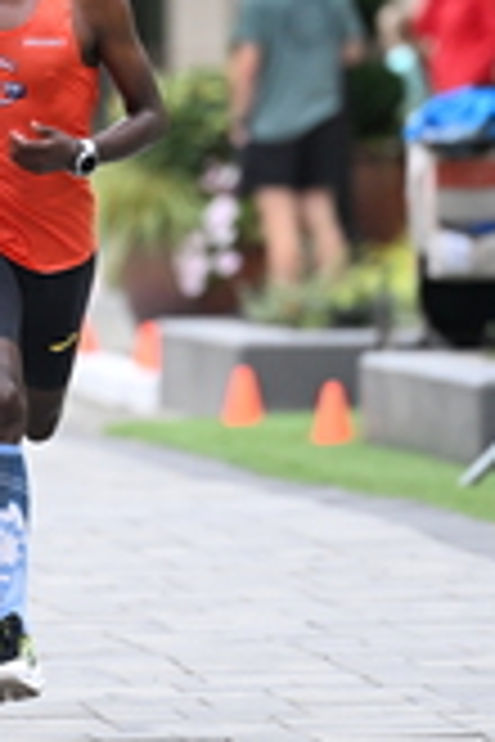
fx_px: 13776
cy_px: 135
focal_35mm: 668
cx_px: 52
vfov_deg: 3.1
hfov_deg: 2.1
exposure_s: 1/800
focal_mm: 200
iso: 1600
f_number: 2.8
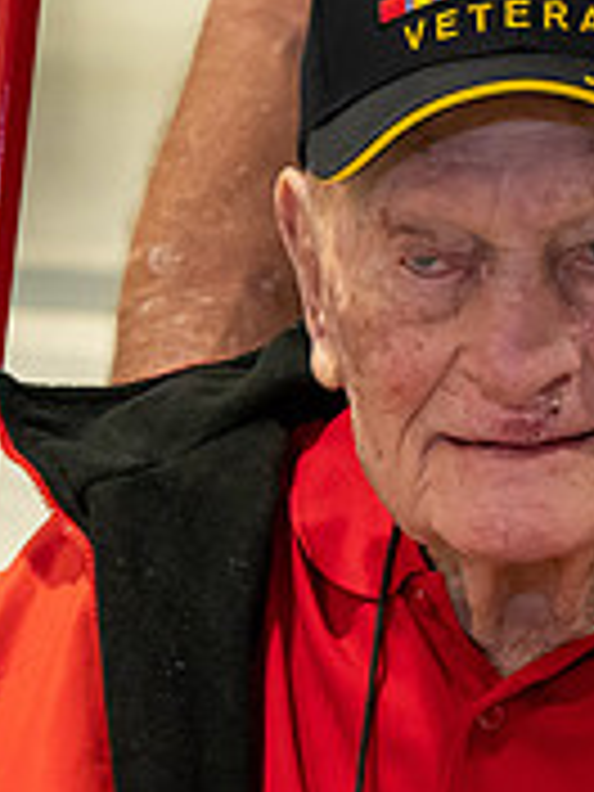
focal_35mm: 209
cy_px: 562
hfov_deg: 7.1
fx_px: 4782
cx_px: 266
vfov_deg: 9.5
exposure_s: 1/100
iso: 5000
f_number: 6
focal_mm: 66
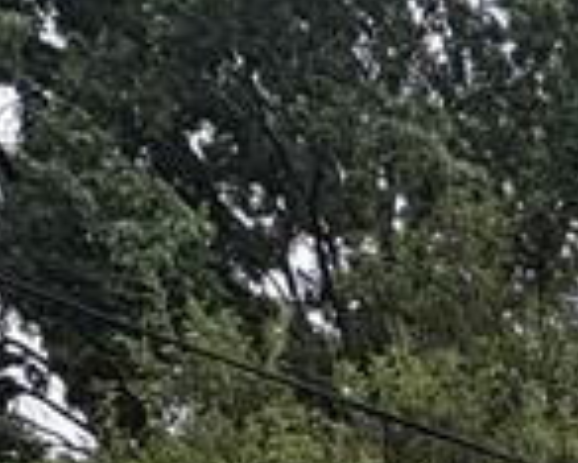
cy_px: 1282
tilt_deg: -1.9
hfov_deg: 16.2
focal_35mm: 96
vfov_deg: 11.5
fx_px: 1643
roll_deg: +0.6
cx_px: 1093
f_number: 2.2
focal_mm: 2.22
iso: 80
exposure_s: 1/99
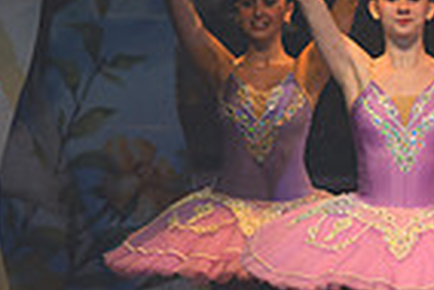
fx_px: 9847
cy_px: 105
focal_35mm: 816
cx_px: 553
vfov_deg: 1.7
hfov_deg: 2.5
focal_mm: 200
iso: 800
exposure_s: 1/500
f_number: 2.8
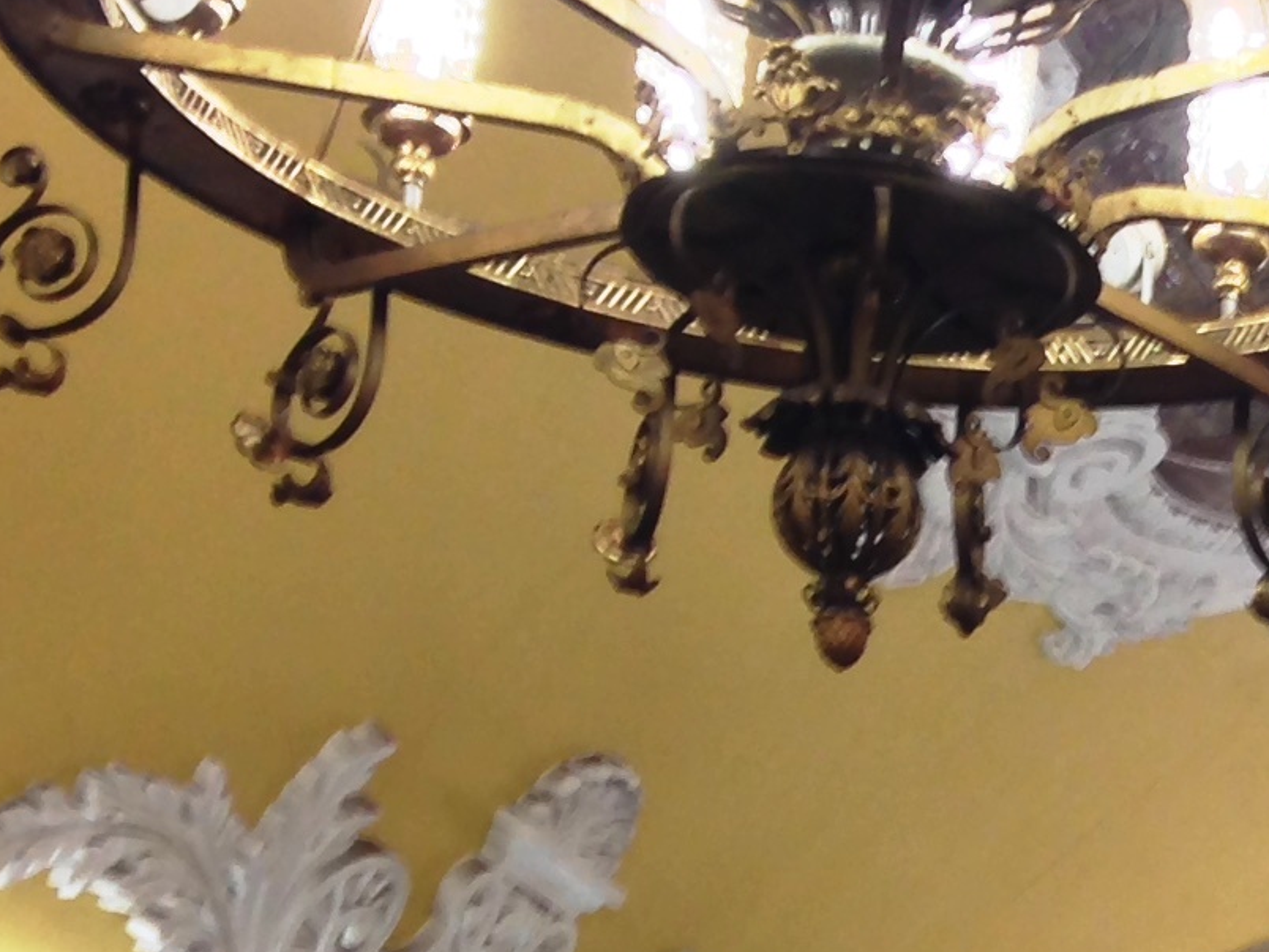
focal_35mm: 134
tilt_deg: +12.3
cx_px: 1919
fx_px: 4912
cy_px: 1135
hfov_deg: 13.8
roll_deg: +0.6
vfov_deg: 10.9
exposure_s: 1/20
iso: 50
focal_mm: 4.12
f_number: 2.4
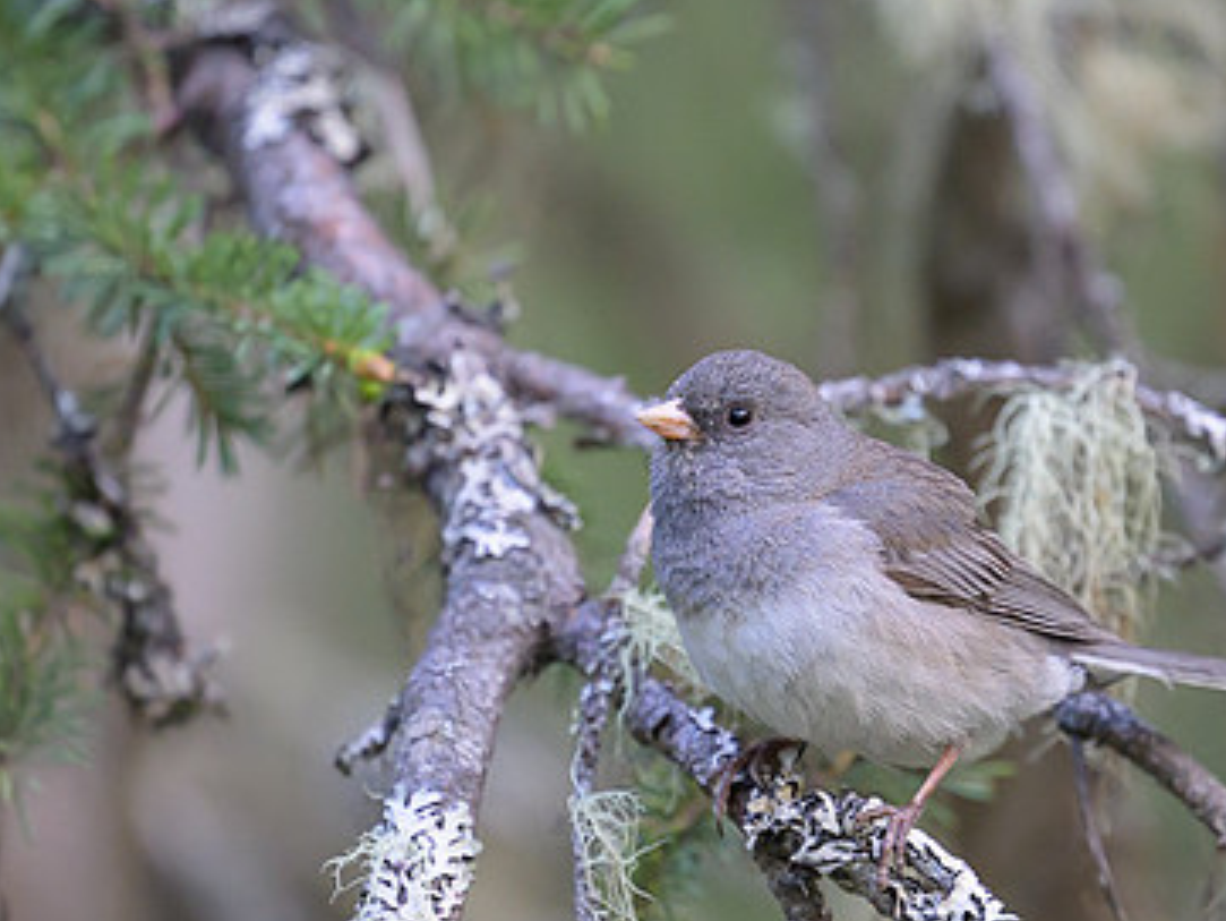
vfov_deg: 1.2
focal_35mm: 1213
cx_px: 803
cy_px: 540
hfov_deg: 1.6
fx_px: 42975
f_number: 4
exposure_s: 1/500
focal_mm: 560
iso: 1600
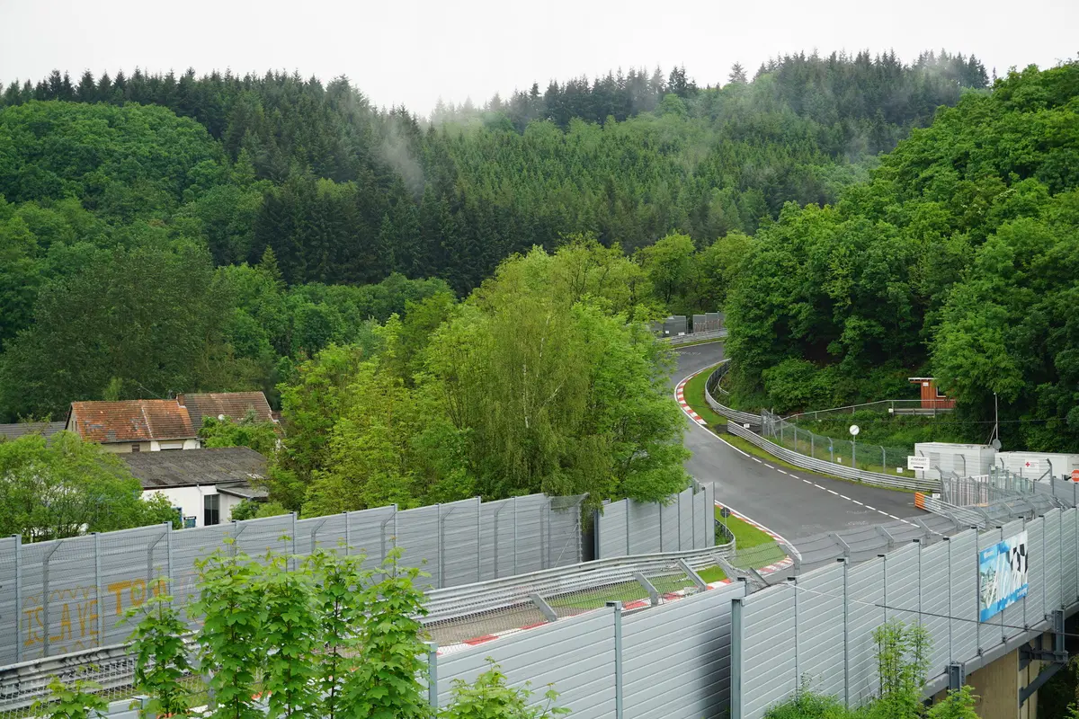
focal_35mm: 60
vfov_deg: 22.6
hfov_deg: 33.4
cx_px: 540
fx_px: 1798
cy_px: 360
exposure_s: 1/80
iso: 160
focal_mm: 40
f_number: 5.6
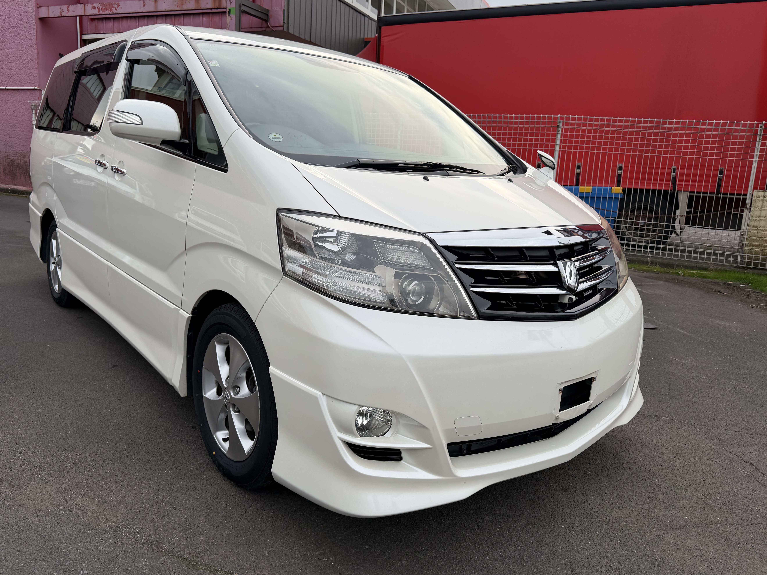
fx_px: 576
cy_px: 267
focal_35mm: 26
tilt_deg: -10.4
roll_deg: -2.3
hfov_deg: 67.2
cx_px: 355
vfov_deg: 53.0
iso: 80
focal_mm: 6.76
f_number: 1.78
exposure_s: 1/555
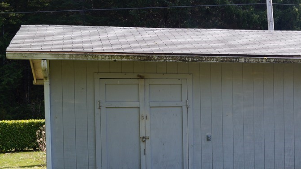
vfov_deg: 19.5
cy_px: 132
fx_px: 487
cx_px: 226
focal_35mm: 61
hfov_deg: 33.7
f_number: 8
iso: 100
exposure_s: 1/100
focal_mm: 24
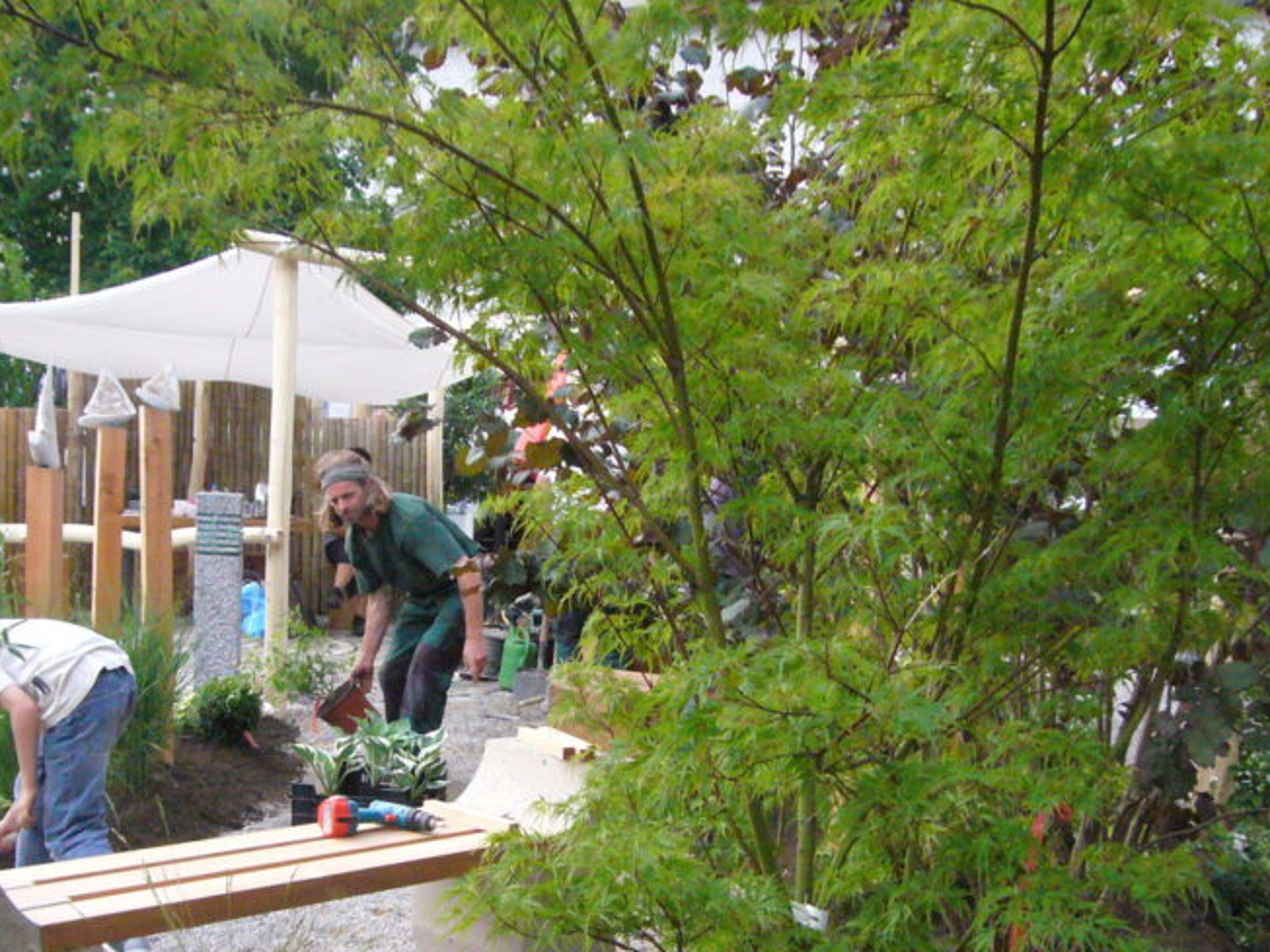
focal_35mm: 44
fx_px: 1614
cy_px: 728
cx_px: 598
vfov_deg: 32.2
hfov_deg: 42.9
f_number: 5.6
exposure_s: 1/250
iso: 400
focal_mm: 4.6
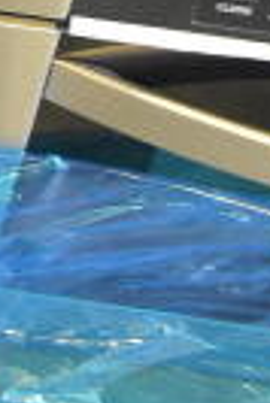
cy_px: -673
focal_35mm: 206
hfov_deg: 6.1
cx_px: -558
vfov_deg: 8.7
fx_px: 2311
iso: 1600
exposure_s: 1/50
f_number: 3.8
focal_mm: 20
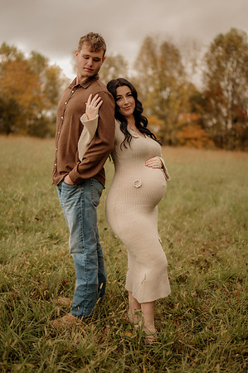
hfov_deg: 26.9
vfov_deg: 39.6
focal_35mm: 50
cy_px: 186
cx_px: 124
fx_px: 518
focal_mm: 50
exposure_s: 1/320
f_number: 1.8
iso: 200
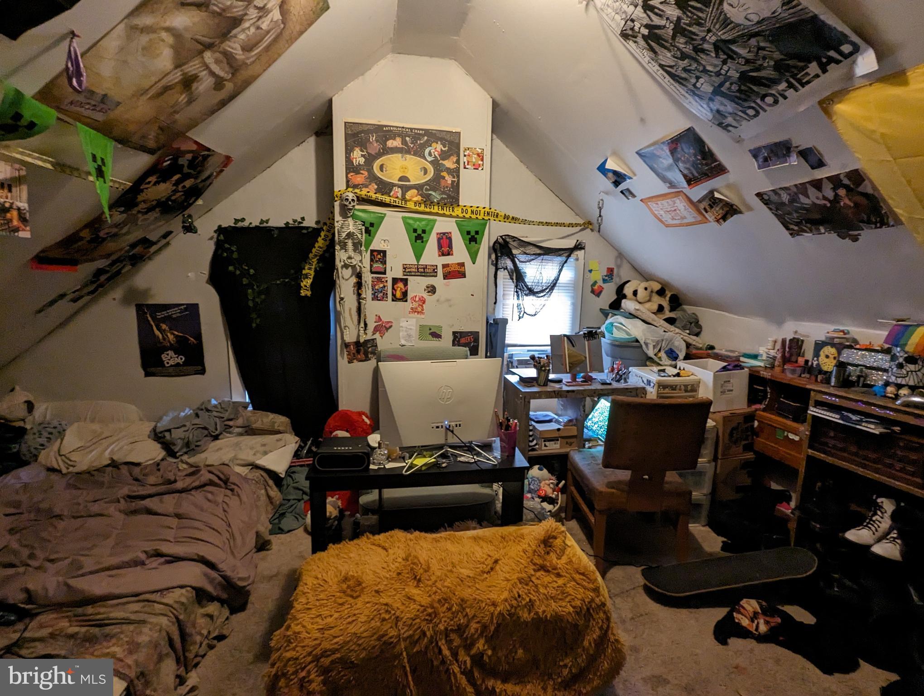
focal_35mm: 16
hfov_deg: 94.4
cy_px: 348
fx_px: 428
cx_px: 462
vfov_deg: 78.2
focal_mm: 2.35
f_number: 2.2
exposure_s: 1/23.8
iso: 313
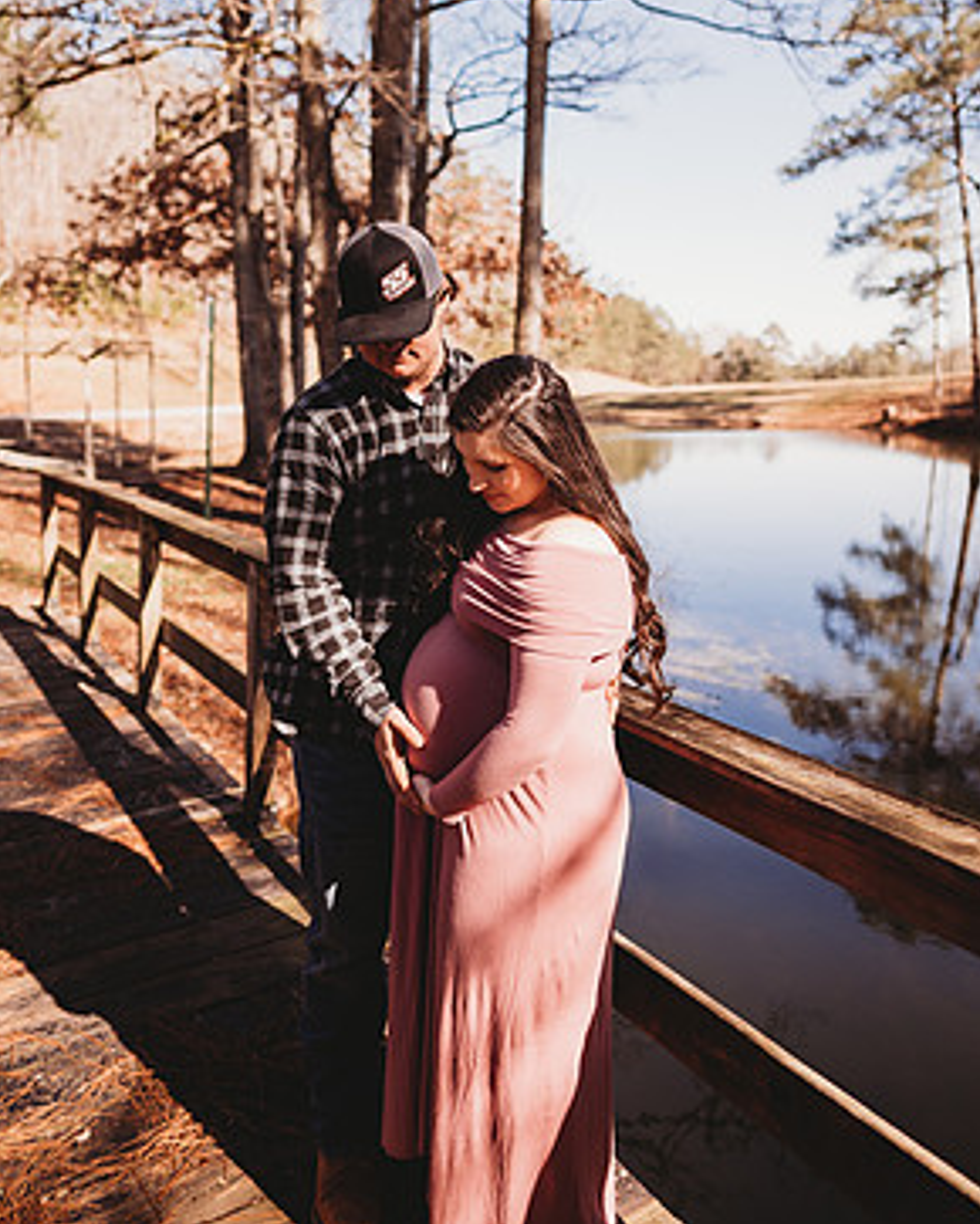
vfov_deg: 61.4
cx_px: 476
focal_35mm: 28
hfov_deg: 51.6
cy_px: 467
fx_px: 1014
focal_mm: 24
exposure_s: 1/1250
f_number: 2.2
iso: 100
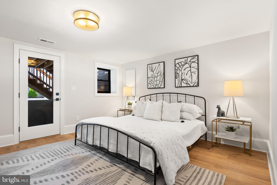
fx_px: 135
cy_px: 92
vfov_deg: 68.9
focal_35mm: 18
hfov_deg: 91.6
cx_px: 138
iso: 800
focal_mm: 17.5
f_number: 4
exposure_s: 1/25
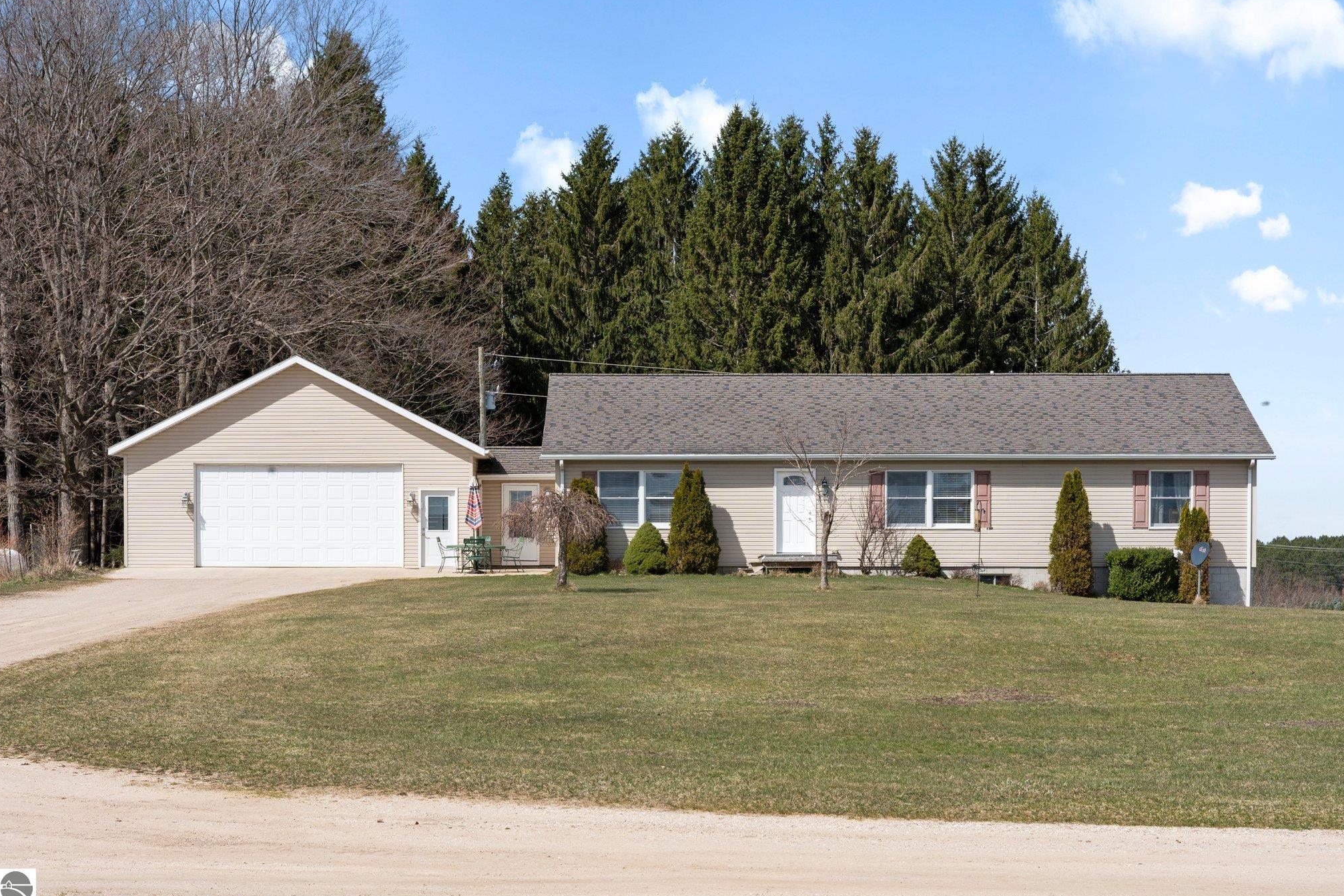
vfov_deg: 22.1
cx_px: 676
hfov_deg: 32.7
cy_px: 453
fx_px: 2293
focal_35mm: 61
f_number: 16
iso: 320
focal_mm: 60.4
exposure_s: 1/320
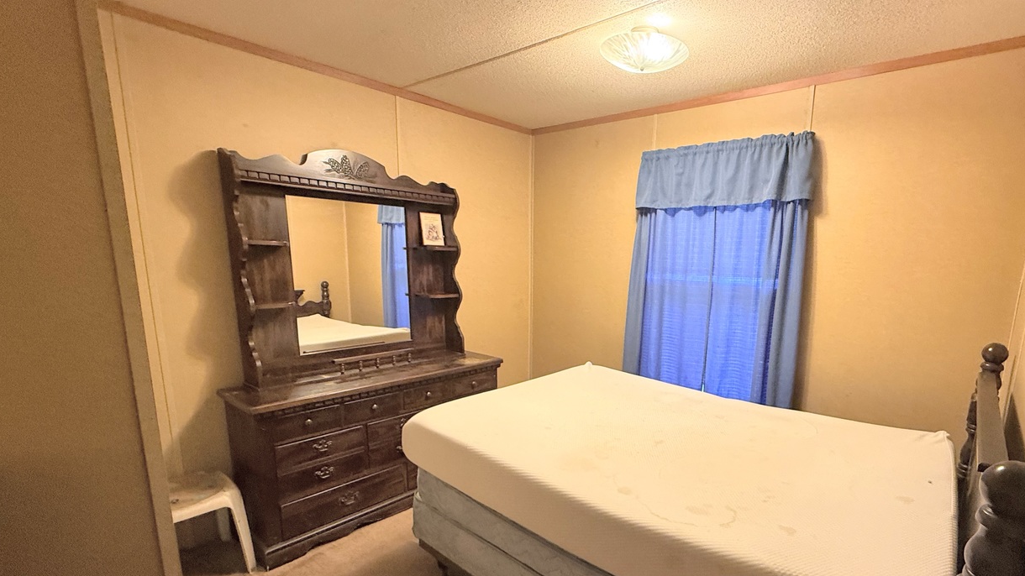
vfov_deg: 60.5
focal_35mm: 18
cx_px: 586
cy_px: 345
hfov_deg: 92.1
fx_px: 489
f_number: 2.2
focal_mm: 2.22
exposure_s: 1/60
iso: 400
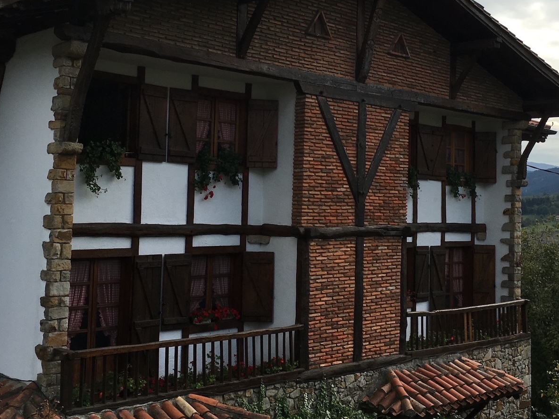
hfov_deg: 40.4
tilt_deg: +3.7
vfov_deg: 30.8
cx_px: 291
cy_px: 161
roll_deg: -2.4
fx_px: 759
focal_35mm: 47
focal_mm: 4.15
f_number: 2.2
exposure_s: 1/1570
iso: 25
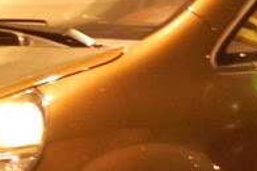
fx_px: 1729
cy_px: 103
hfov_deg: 8.5
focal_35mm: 243
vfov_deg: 5.6
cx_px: 137
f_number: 4.5
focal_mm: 31
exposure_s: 1/1.6
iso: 1600
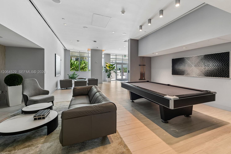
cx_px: 121
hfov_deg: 100.3
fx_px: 96
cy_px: 72
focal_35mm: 15
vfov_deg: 77.2
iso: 200
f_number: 9
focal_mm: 14
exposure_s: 1/6
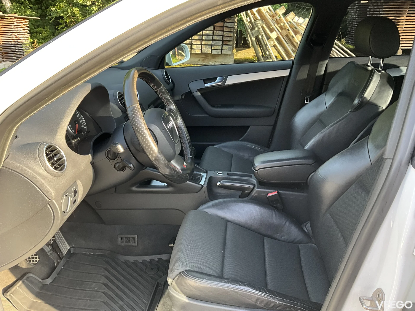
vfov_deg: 48.2
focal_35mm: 29
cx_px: 208
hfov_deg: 61.7
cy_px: 156
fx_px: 348
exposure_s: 1/122
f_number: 1.8
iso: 50
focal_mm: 3
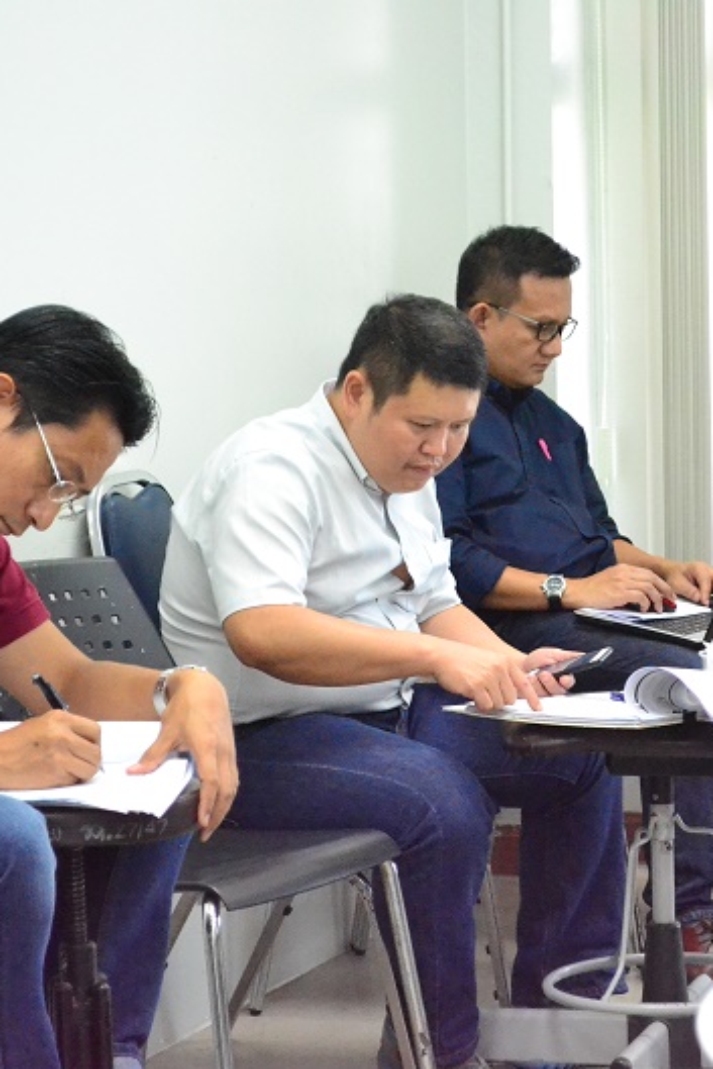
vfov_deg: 16.4
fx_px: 3704
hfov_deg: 11.0
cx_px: 509
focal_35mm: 125
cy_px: 537
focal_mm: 55
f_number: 6.3
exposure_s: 1/160
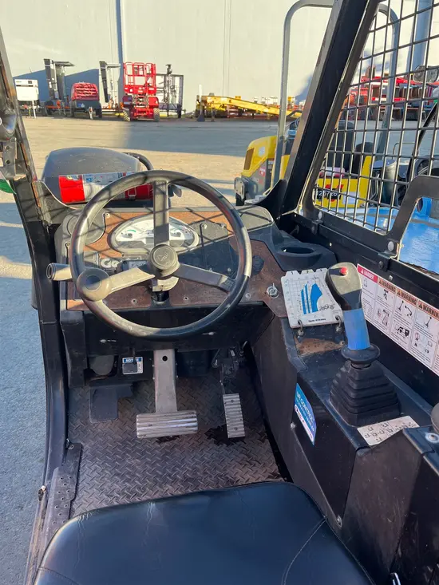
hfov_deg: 53.1
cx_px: 220
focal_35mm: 26
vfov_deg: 67.3
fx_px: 440
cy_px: 292
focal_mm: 5.1
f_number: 1.6
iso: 50
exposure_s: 1/340
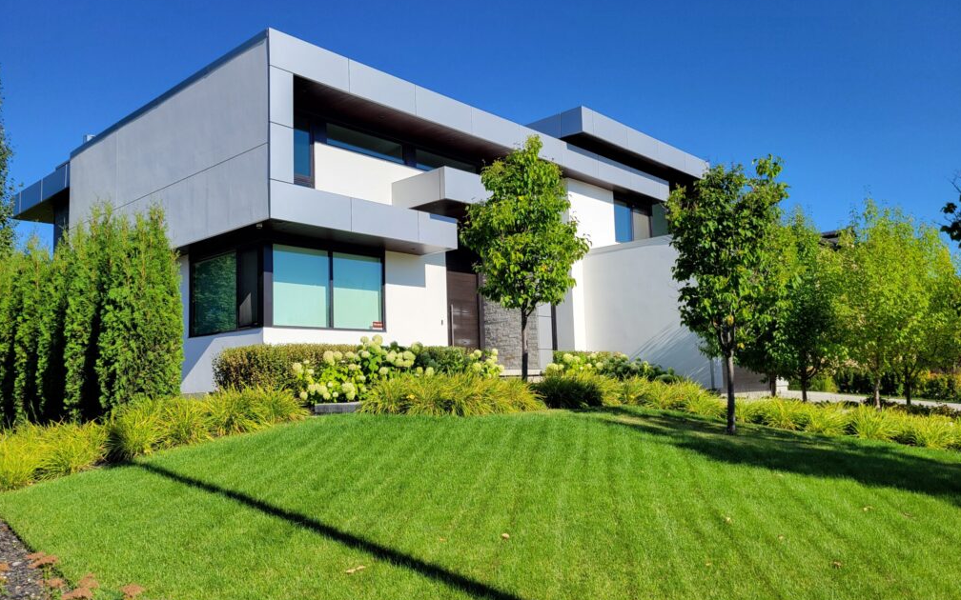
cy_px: 321
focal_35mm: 28
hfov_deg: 66.5
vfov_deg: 44.5
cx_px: 485
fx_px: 733
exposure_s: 1/2038
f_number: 1.8
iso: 40
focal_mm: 5.4
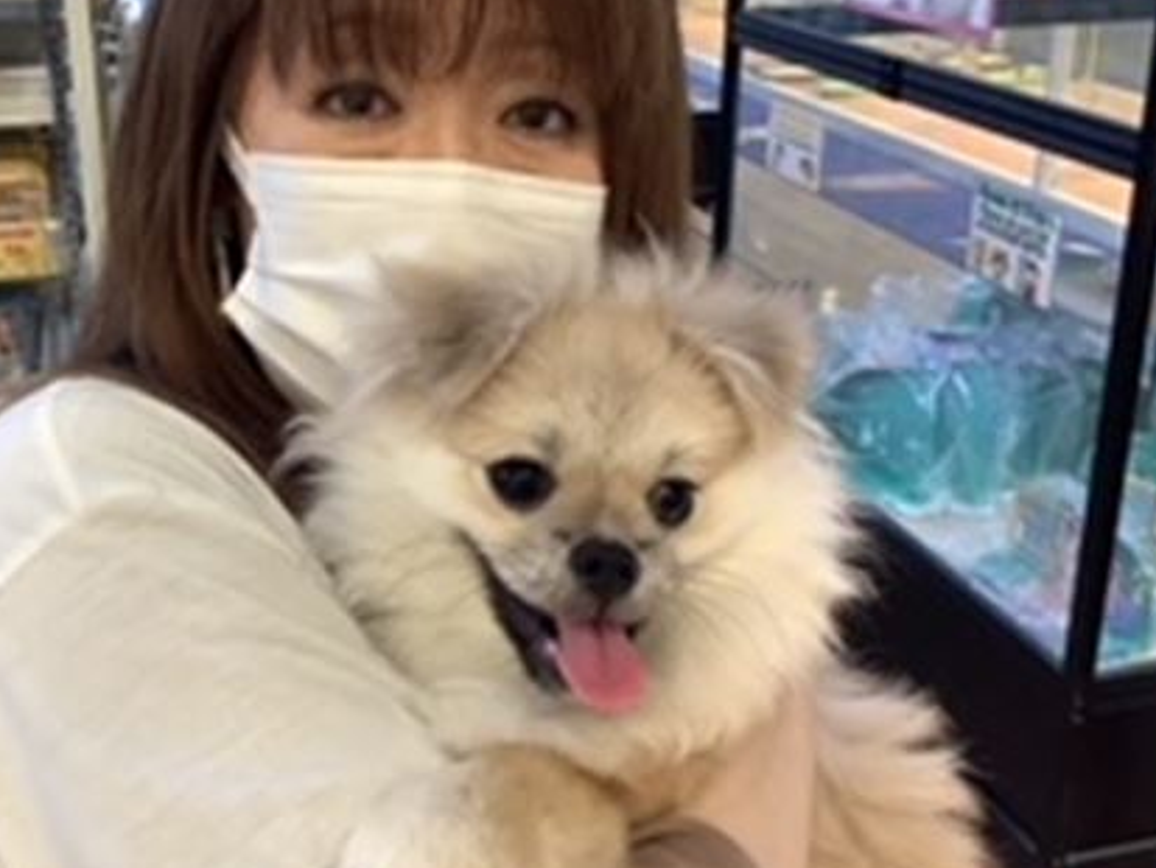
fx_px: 1503
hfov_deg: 41.7
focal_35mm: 45
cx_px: 425
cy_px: 328
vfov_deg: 32.1
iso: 125
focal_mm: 3.3
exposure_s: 1/60
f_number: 2.4
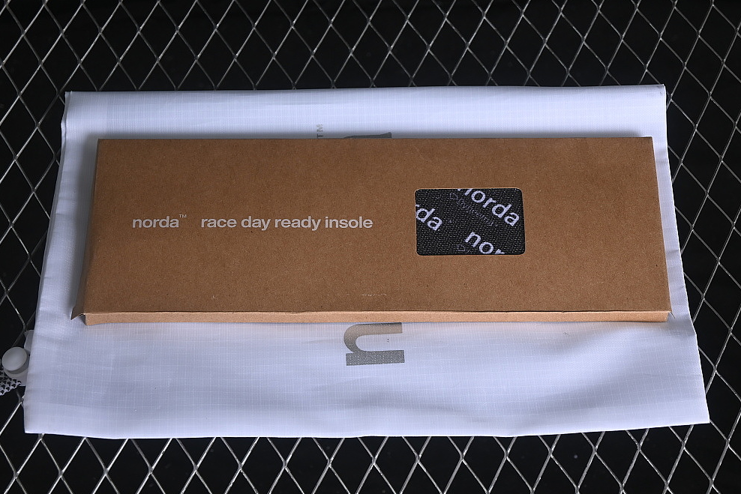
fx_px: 1688
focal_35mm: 82
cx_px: 380
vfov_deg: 16.7
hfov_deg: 24.8
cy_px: 265
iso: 160
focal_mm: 50
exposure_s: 1/80
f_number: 7.1
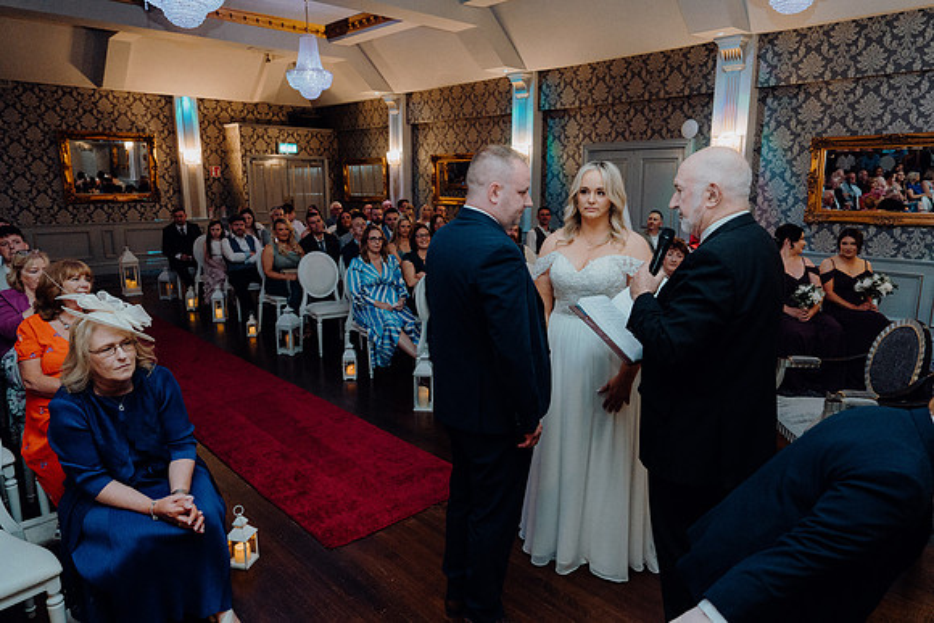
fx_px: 623
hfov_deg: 73.7
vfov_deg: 53.2
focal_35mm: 24
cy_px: 312
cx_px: 467
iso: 2500
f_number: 3.5
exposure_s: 1/160
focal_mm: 24
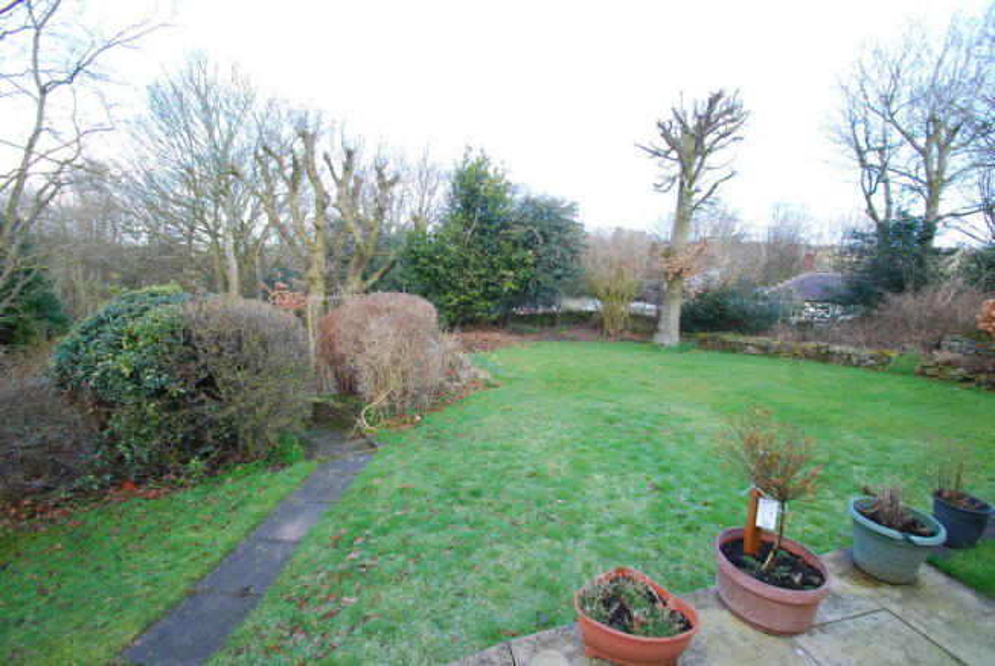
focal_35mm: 15
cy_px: 333
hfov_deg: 100.3
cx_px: 498
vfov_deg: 77.5
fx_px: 415
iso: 200
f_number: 6.3
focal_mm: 10
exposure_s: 1/50
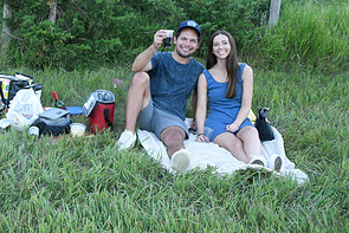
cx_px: 21
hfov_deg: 31.0
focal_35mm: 61
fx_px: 592
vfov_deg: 22.3
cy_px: 105
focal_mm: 31
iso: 8000
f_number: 22
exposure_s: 1/100
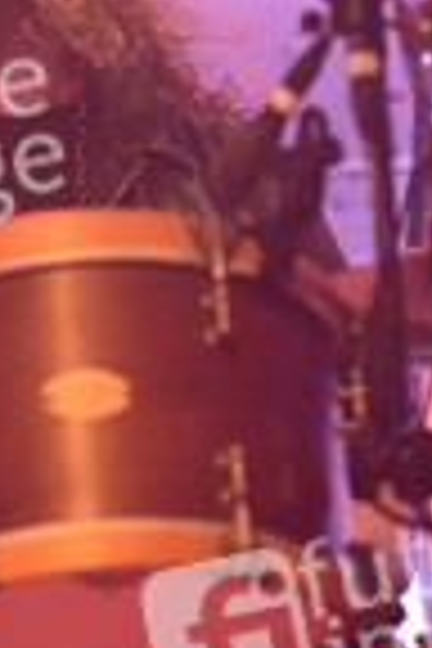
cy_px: 392
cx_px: -36
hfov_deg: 3.7
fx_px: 6749
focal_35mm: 375
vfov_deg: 5.5
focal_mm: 135
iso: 3200
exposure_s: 1/250
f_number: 2.8
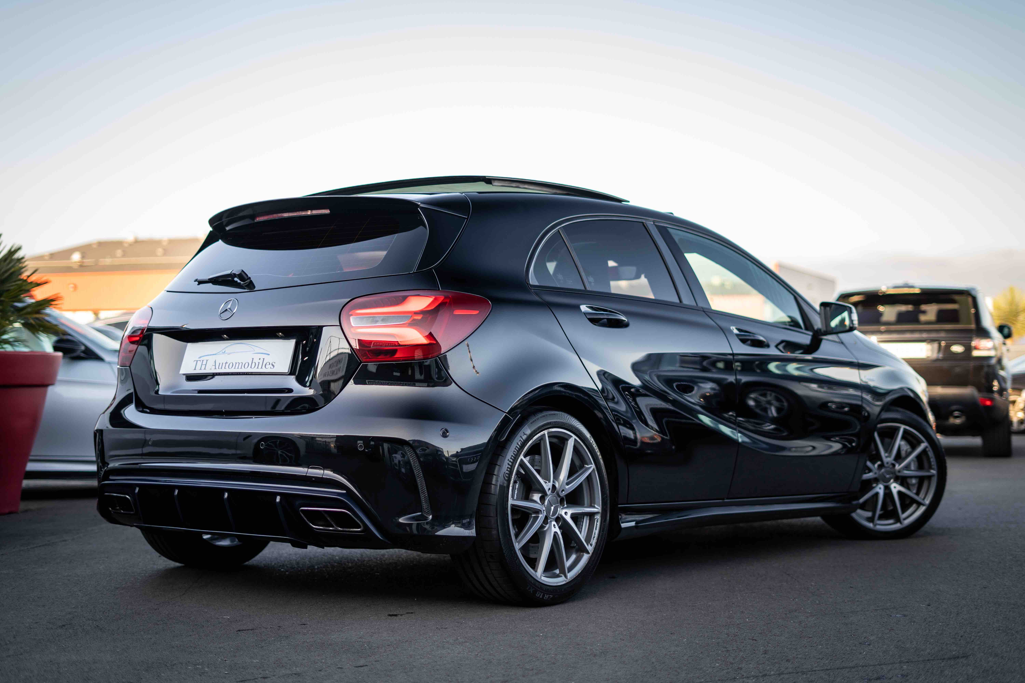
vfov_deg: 27.0
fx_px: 1423
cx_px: 512
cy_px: 342
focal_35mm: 50
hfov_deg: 39.6
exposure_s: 1/320
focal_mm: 50
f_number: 1.8
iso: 100
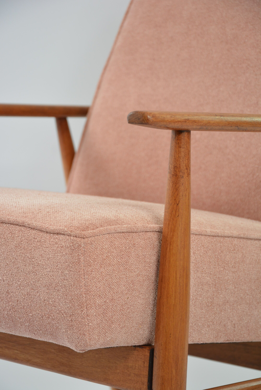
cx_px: 130
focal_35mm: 112
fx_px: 1221
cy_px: 195
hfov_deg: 12.2
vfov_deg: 18.2
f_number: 5.6
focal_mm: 75
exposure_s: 1/125
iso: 560
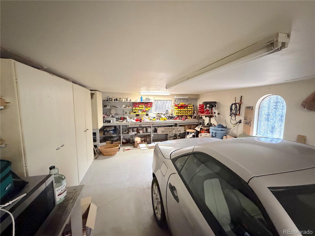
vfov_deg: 85.7
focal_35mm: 14
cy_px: 118
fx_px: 127
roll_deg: -0.1
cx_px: 158
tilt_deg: -5.9
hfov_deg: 102.1
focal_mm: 2.22
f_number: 2.2
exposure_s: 1/40
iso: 1250
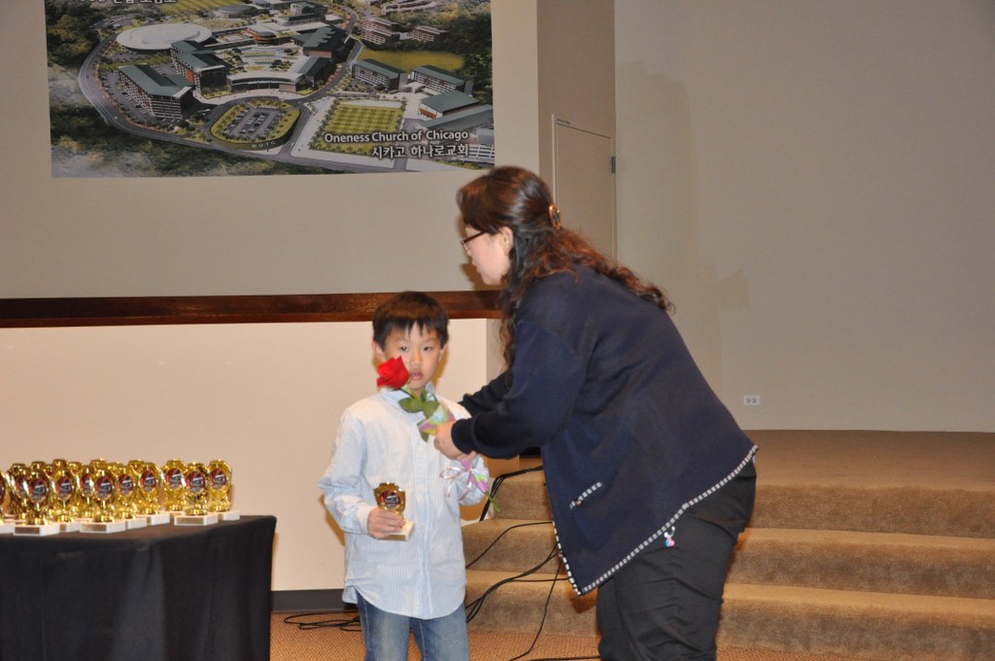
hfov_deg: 33.4
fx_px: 1656
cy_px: 330
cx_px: 498
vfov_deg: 22.6
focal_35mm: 60
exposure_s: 1/60
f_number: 5.6
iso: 2000
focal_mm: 40
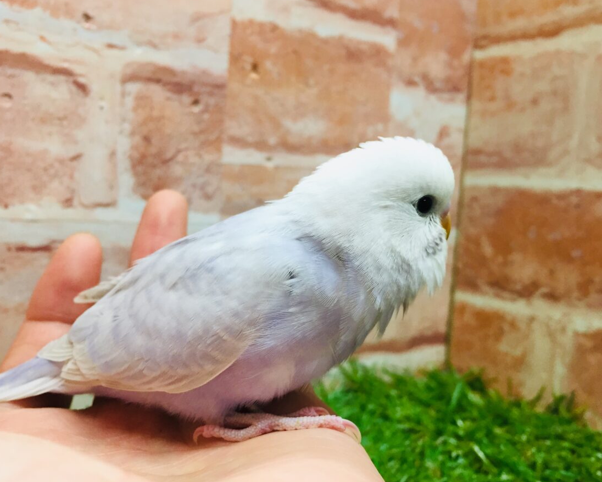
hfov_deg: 57.2
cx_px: 291
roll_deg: -3.3
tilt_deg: -6.1
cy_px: 239
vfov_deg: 47.1
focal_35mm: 31
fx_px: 552
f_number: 2.2
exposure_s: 1/30
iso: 50
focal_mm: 4.15
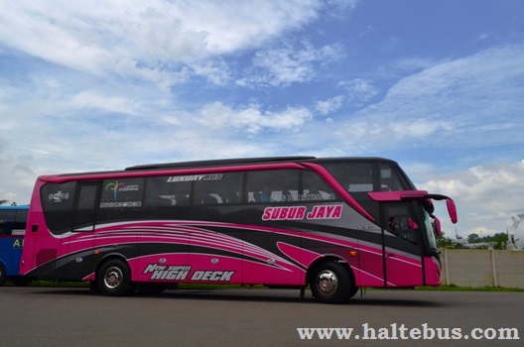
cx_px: 262
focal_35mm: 27
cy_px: 174
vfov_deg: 47.8
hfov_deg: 67.5
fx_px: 392
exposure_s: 1/1250
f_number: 13
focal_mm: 18
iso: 500
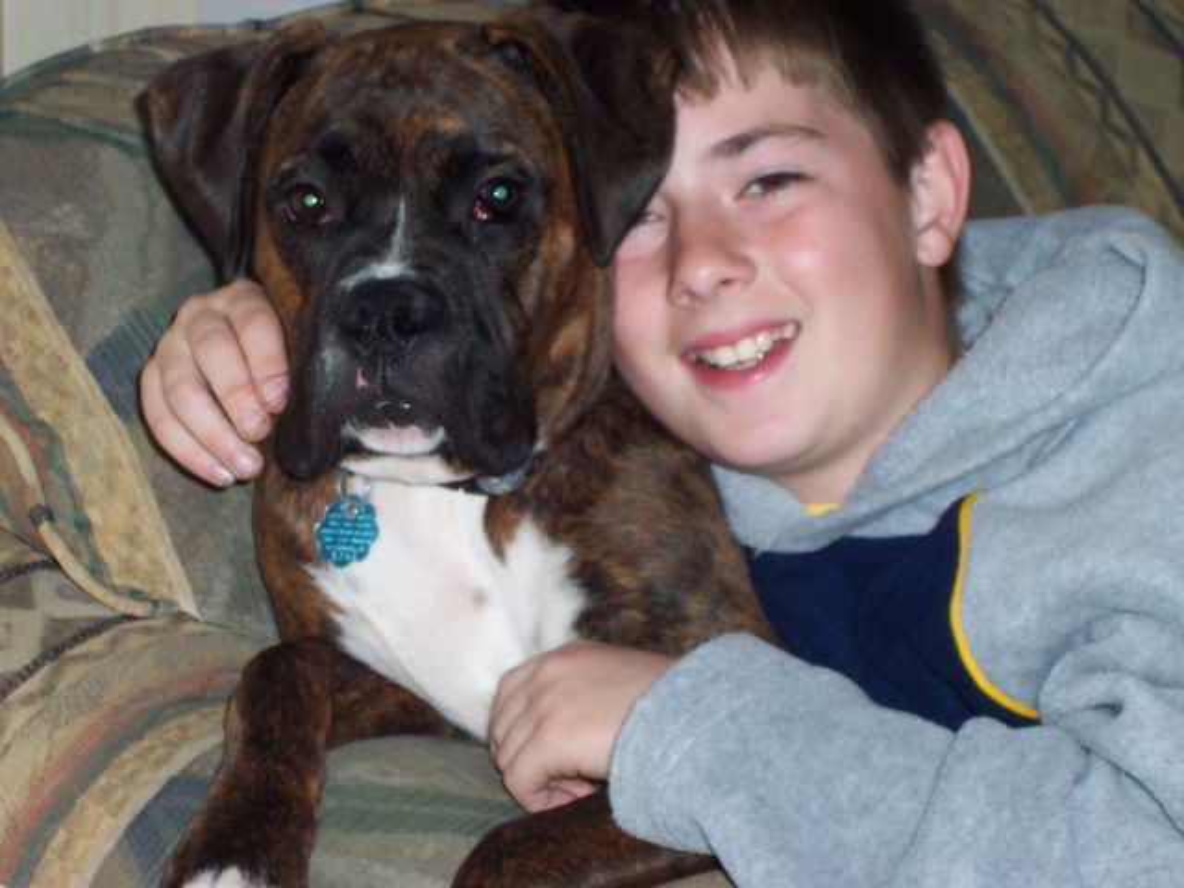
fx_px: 3797
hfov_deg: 17.7
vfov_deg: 13.3
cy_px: 444
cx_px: 592
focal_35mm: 111
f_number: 4.8
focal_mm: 16.8
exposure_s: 1/90
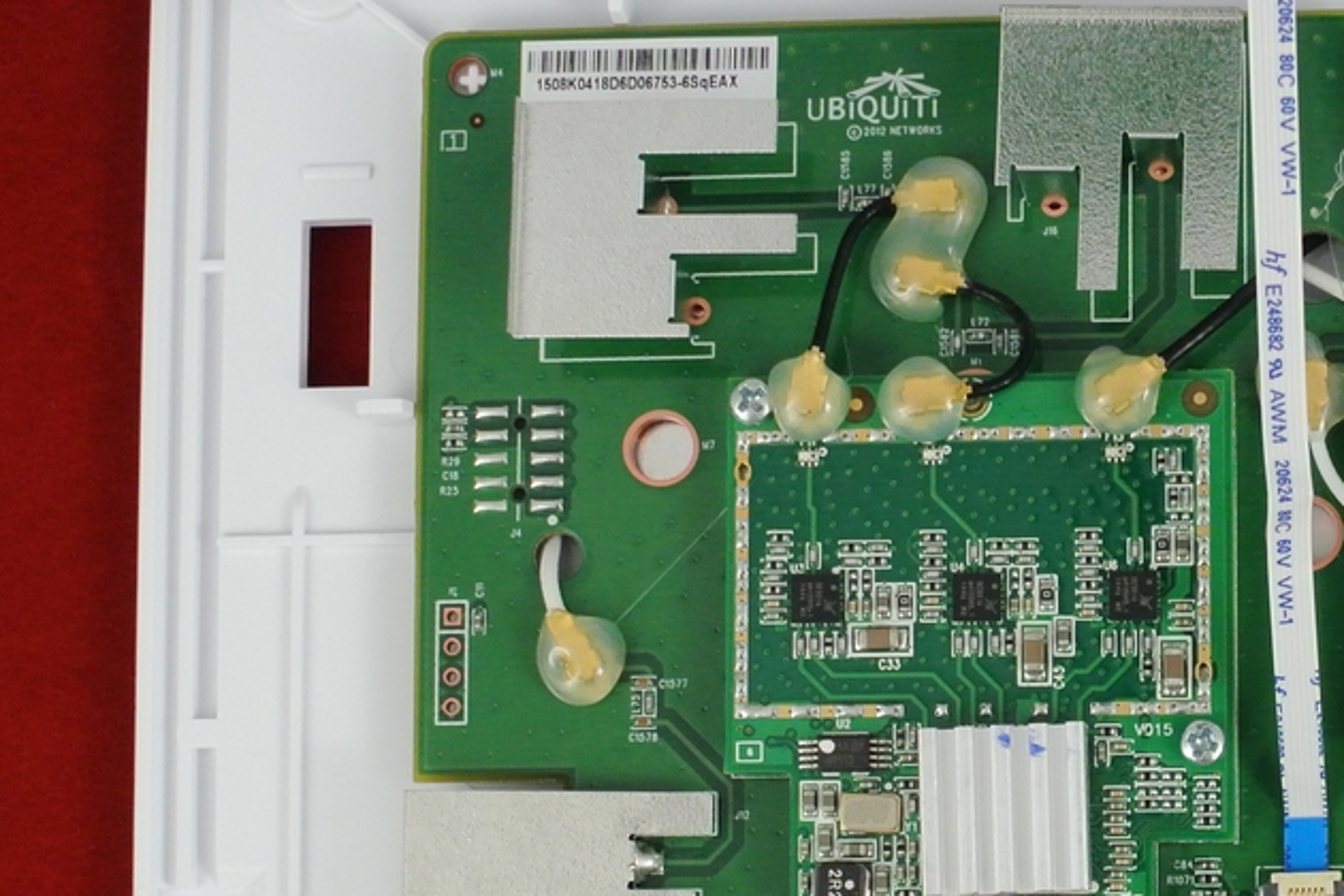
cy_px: 886
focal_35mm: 109
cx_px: 1269
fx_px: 4069
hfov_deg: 18.4
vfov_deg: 12.4
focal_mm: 18.5
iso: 800
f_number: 5.6
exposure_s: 1/20
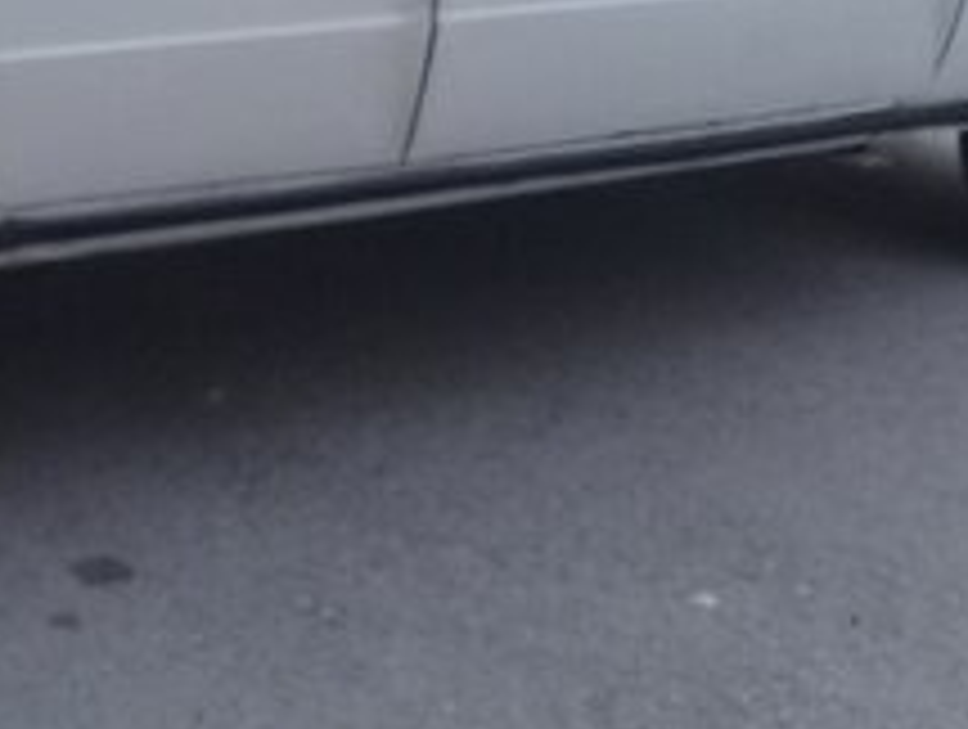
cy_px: -88
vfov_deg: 15.2
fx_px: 2661
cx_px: -41
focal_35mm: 95
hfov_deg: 19.9
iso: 50
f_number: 2.2
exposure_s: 1/370
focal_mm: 3.3
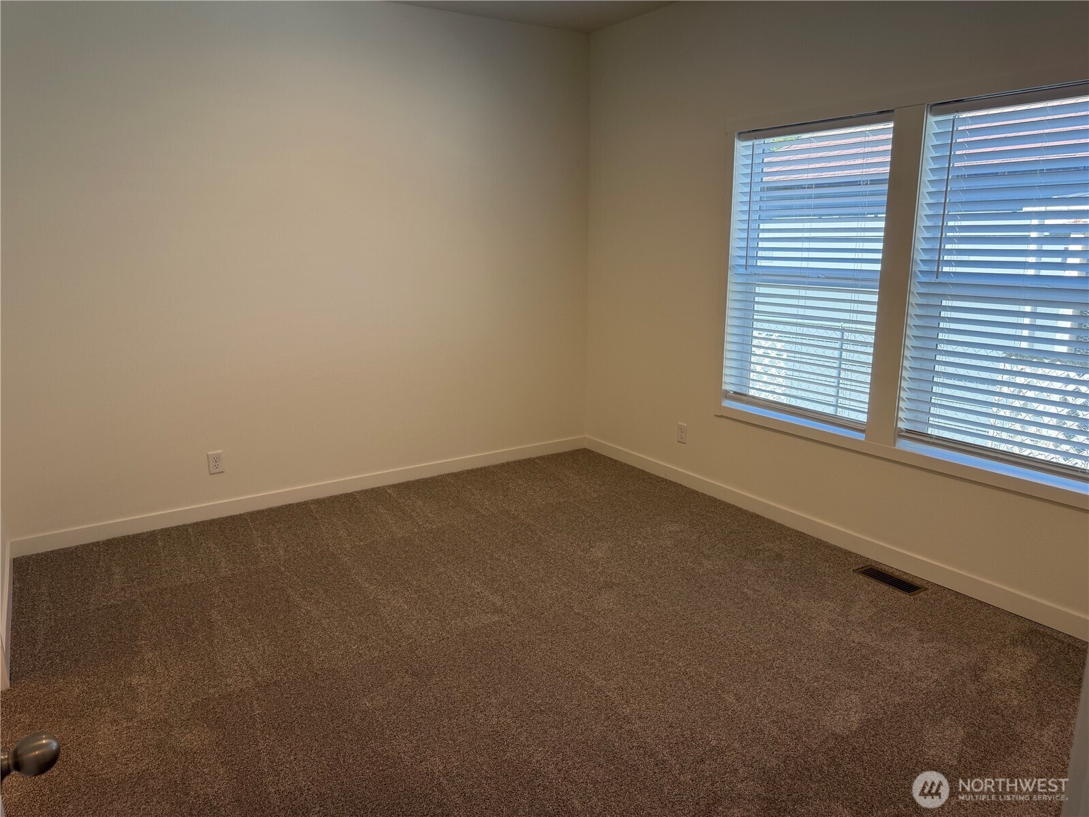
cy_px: 408
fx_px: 755
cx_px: 544
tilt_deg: -11.8
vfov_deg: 56.8
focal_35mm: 24
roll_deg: +1.0
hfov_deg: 71.6
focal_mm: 6.76
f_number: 1.78
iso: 80
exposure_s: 1/179
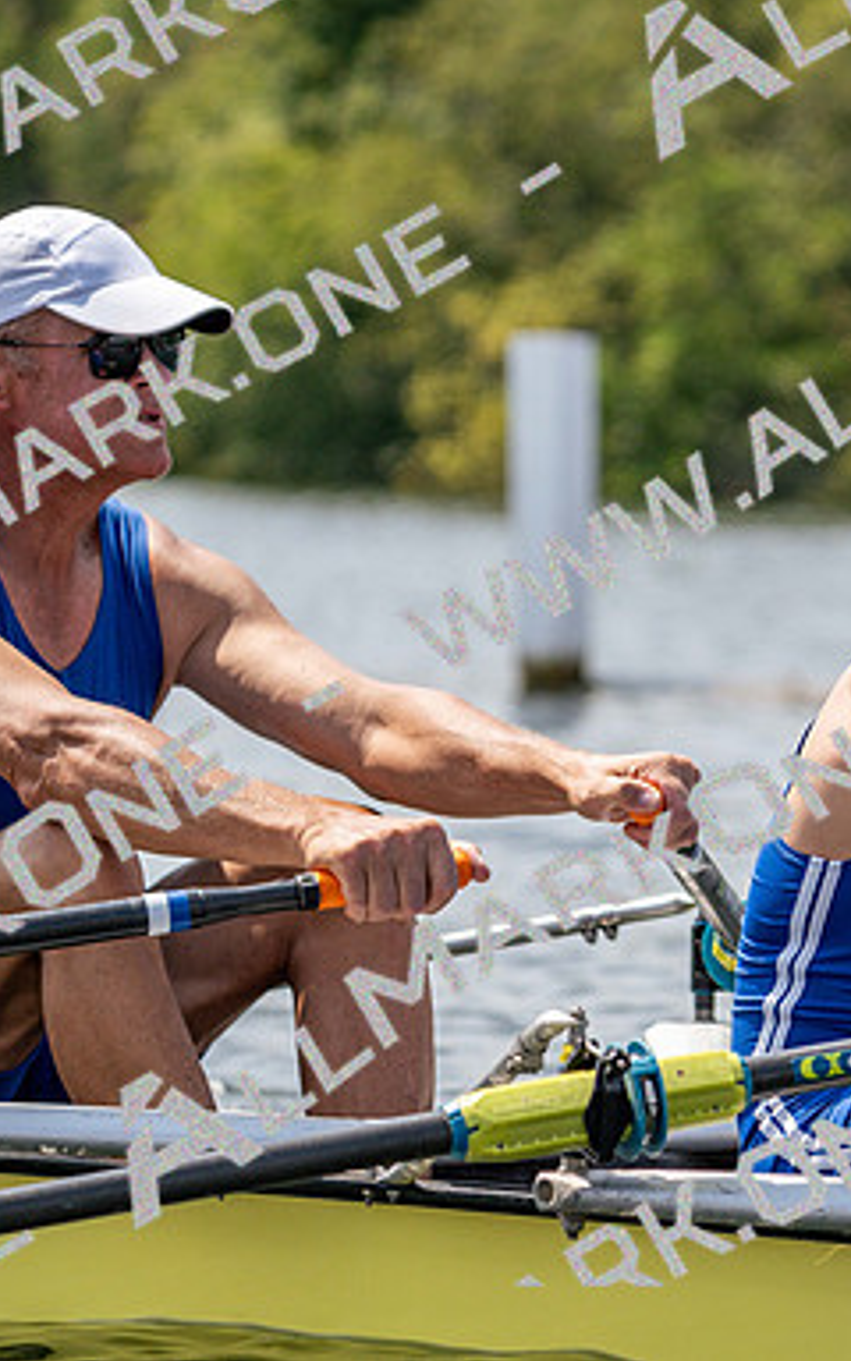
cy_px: 679
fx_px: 11429
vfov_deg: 6.8
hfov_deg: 4.3
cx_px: 840
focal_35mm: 308
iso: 250
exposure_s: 1/1600
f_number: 5.6
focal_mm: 200
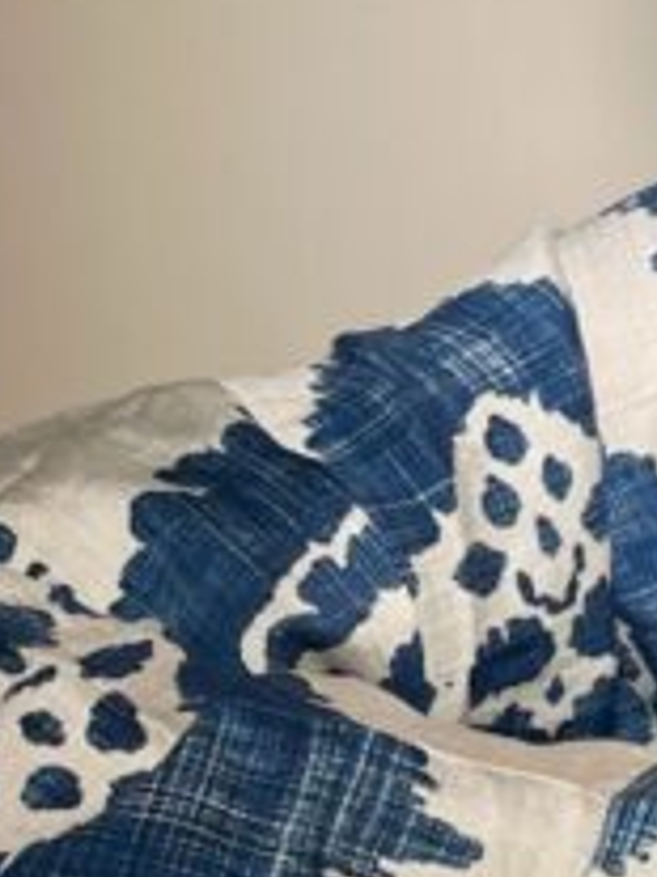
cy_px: 123
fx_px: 3065
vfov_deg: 16.1
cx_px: 1200
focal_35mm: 121
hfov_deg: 11.3
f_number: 1.6
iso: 32
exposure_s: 1/121
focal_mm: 5.1
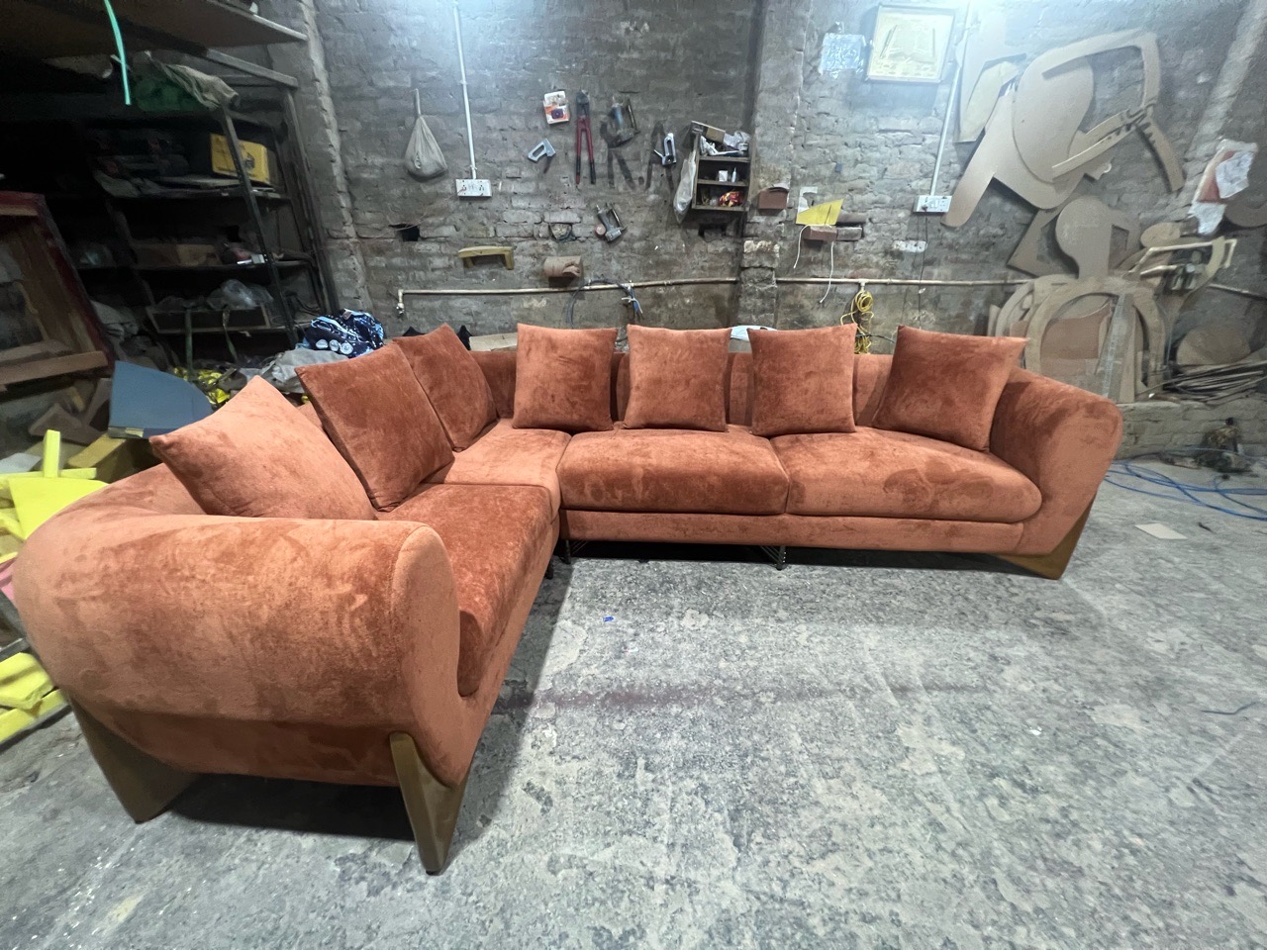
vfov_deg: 89.9
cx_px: 634
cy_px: 475
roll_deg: -1.2
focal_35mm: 13
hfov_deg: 106.2
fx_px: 476
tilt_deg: -23.8
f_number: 1.8
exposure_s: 1/50
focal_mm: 1.57
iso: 500
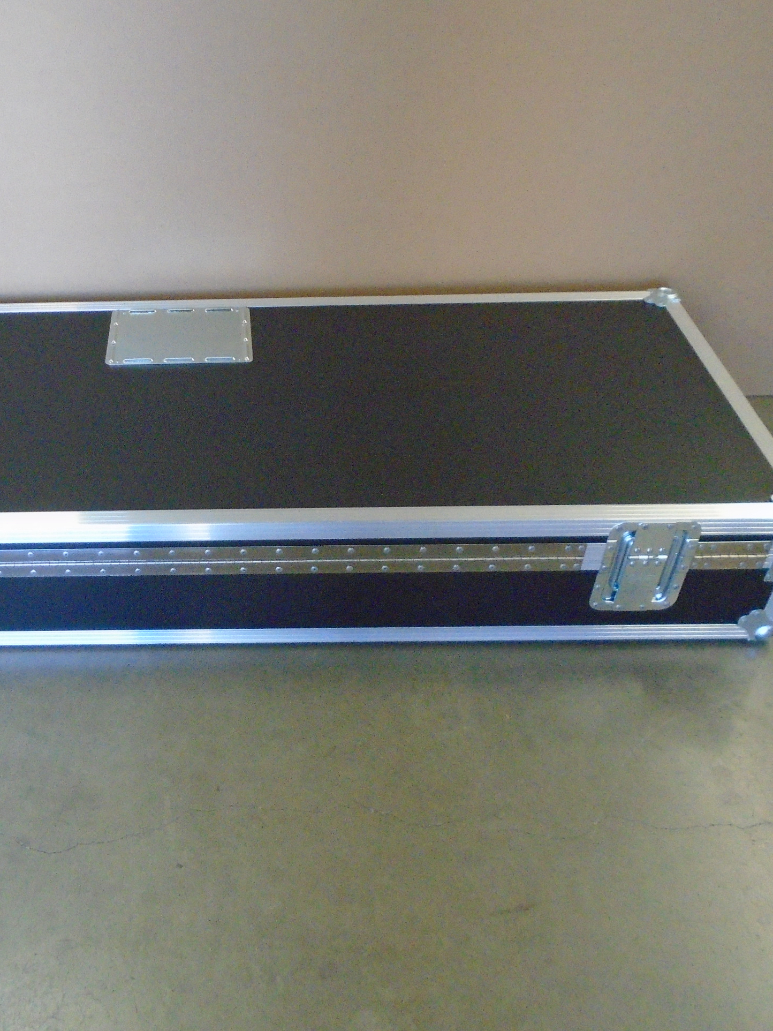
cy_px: 512
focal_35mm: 35
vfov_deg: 52.6
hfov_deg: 39.5
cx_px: 186
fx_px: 1042
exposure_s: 1/60
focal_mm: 4.6
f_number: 3.2
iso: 800
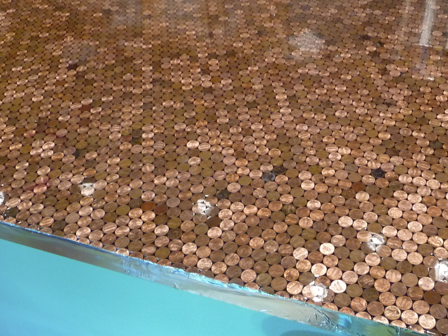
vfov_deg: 48.2
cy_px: 164
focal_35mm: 29
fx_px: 375
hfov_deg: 61.6
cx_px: 231
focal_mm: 4.7
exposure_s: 1/25
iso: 400
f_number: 3.3
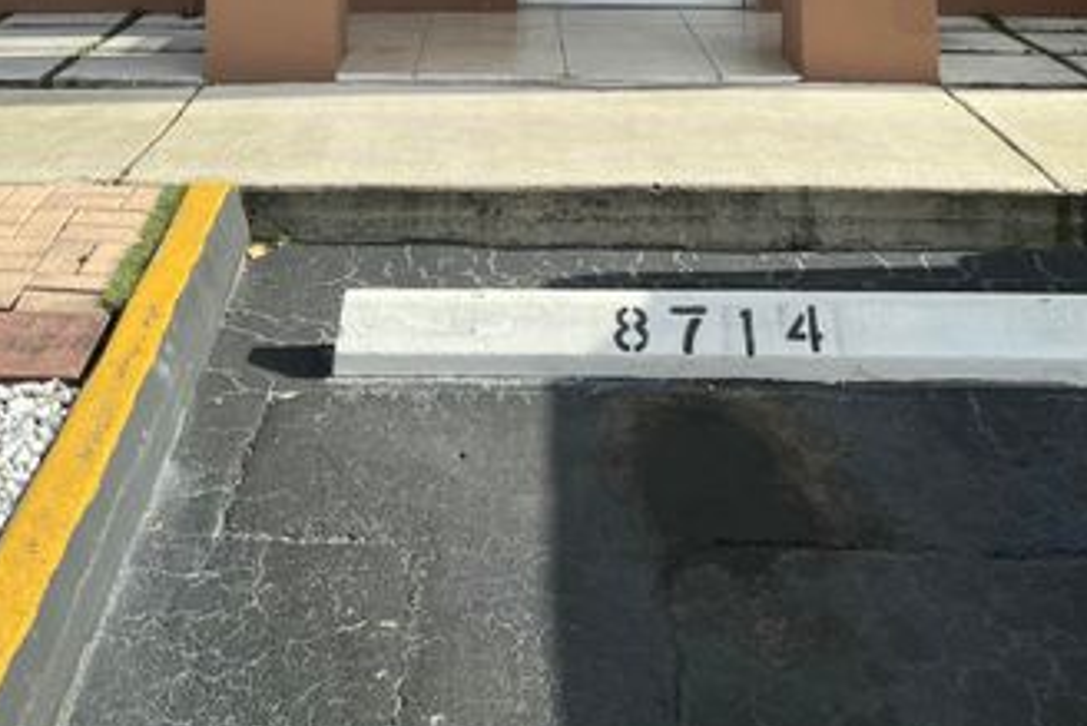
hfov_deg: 36.2
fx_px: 1661
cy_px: -293
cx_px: 497
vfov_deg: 21.5
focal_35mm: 55
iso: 50
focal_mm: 5.1
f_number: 1.6
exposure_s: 1/1862
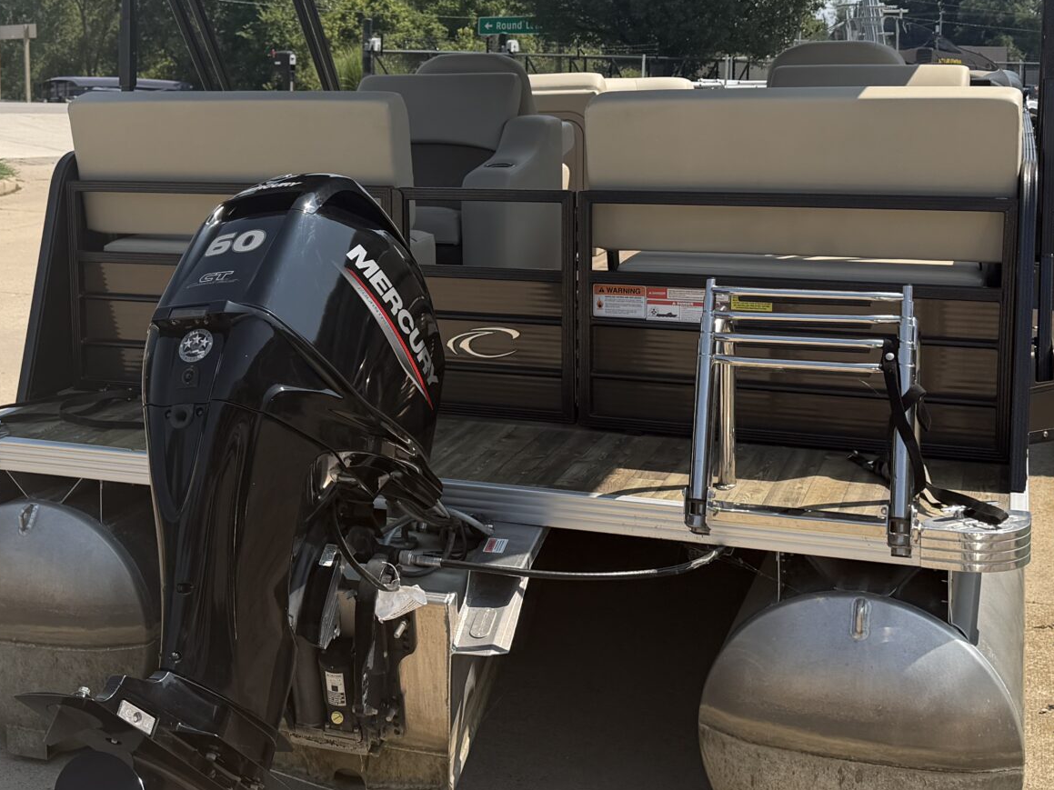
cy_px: 228
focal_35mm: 53
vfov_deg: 27.3
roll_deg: -0.6
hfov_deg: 35.7
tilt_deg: -3.5
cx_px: 336
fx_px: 1614
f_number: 1.78
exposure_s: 1/4167
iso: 80
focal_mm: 6.76
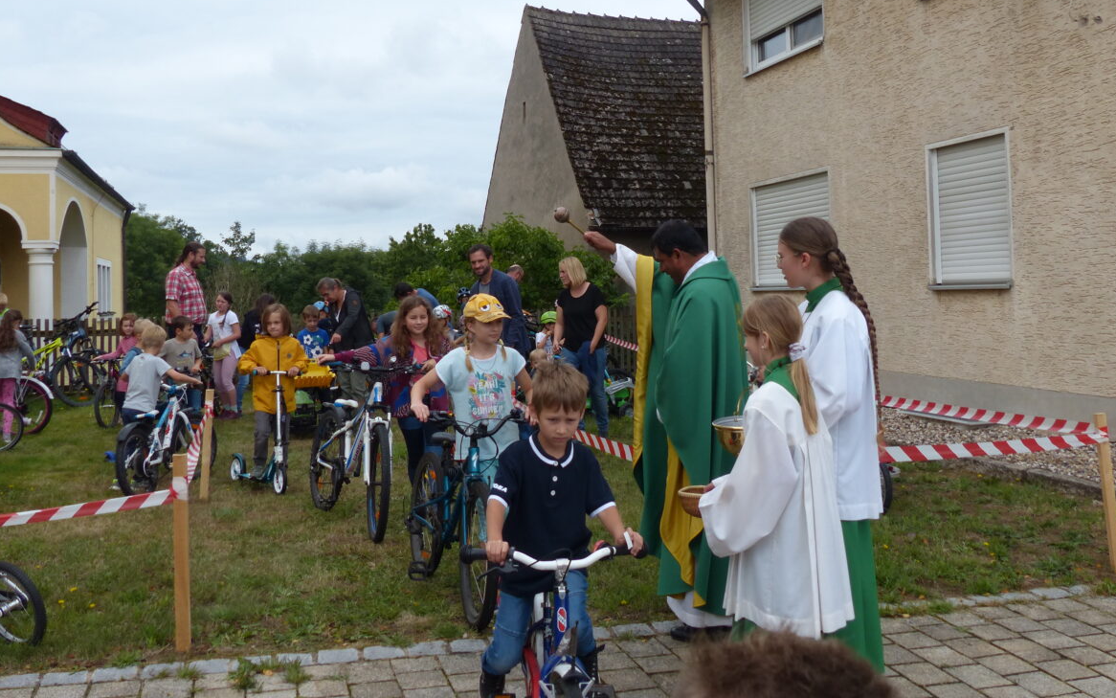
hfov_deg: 54.0
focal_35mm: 36
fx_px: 1095
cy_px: 279
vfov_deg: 35.2
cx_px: 571
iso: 100
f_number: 4
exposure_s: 1/800
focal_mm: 5.9
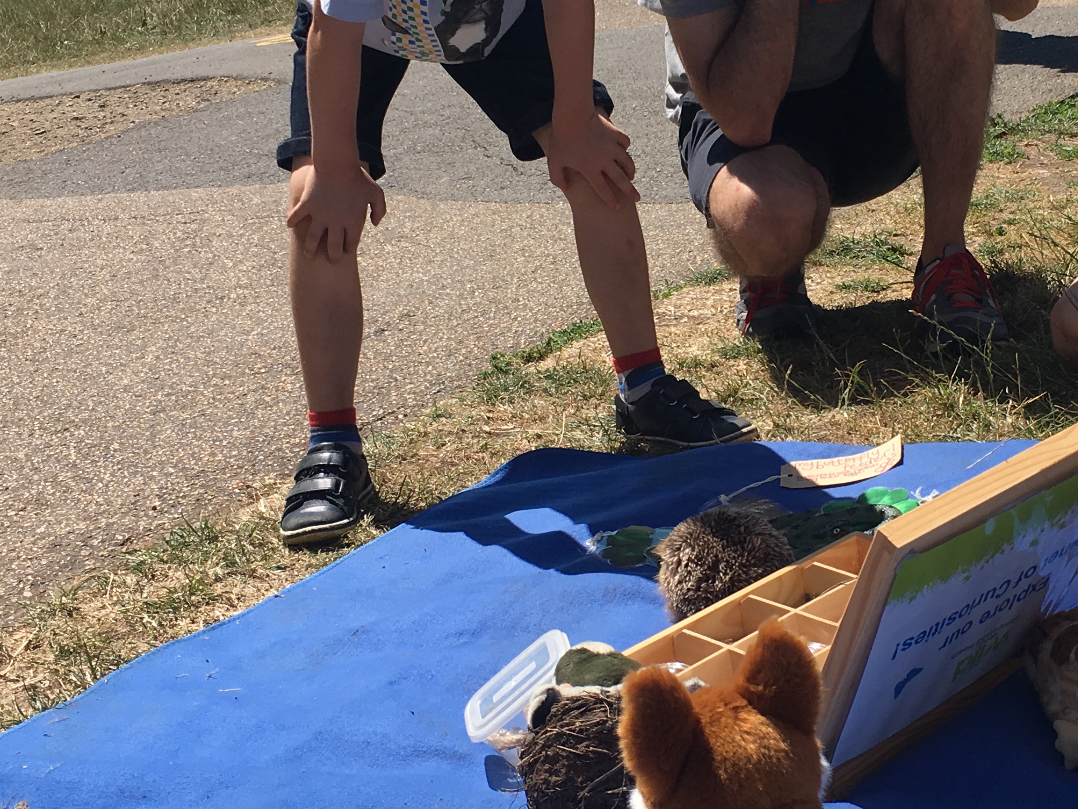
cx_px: 773
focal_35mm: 63
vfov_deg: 23.3
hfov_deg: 30.3
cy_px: 384
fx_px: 1962
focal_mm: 4.15
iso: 25
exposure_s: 1/1603
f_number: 2.2
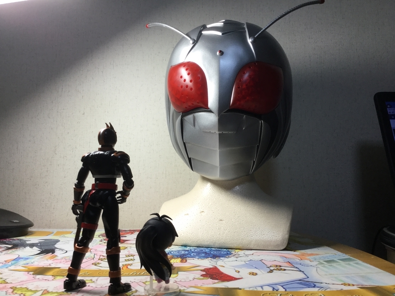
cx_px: 198
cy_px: 148
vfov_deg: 45.4
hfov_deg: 58.4
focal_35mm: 31
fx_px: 354
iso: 25
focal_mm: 3.3
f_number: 2.4
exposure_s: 1/40
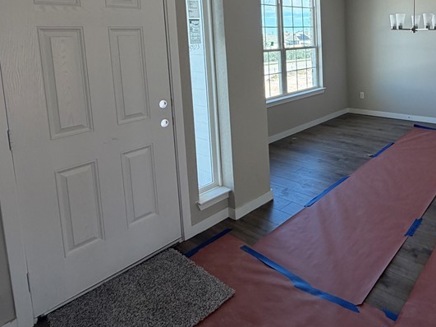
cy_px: 73
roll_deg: +1.9
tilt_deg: -6.2
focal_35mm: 27
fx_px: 340
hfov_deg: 62.7
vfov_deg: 48.9
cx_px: 310
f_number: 2.2
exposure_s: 1/121
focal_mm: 2.22
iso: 125
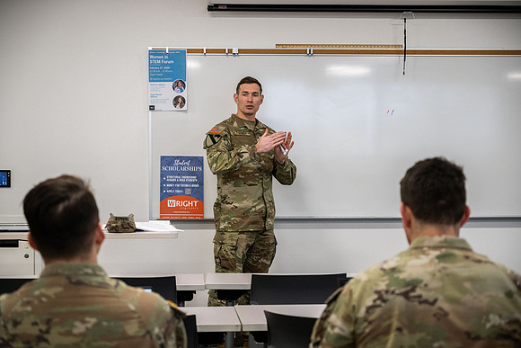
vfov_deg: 19.5
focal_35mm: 70
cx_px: 260
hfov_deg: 28.8
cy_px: 174
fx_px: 1013
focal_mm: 70
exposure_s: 1/400
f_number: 4
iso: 2500
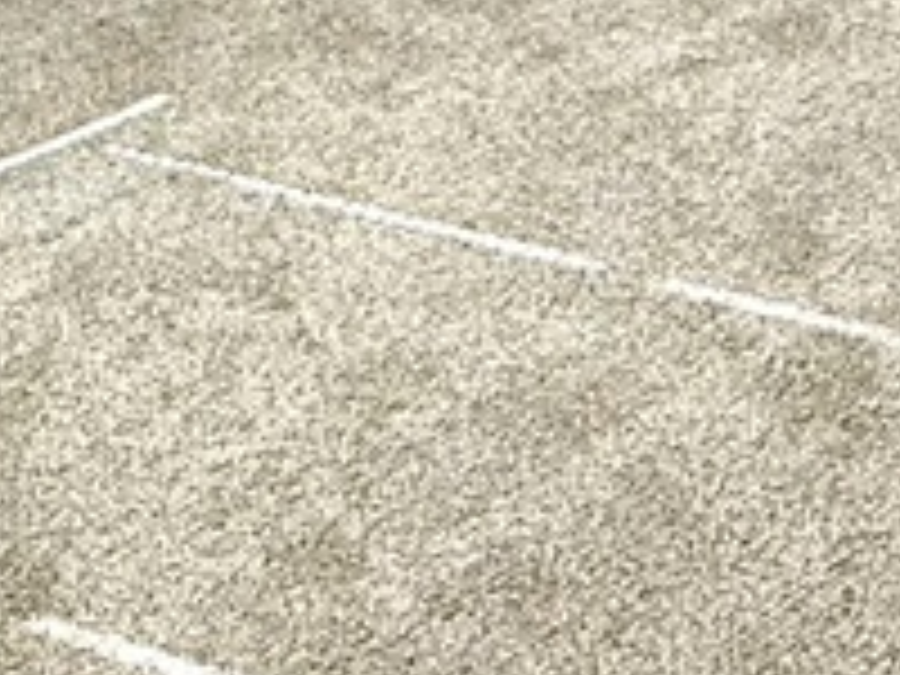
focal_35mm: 101
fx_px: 2626
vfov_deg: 12.7
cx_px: 1354
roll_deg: +0.4
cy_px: -693
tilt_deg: -14.9
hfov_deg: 17.5
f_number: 2.2
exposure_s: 1/253
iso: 64
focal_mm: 2.22
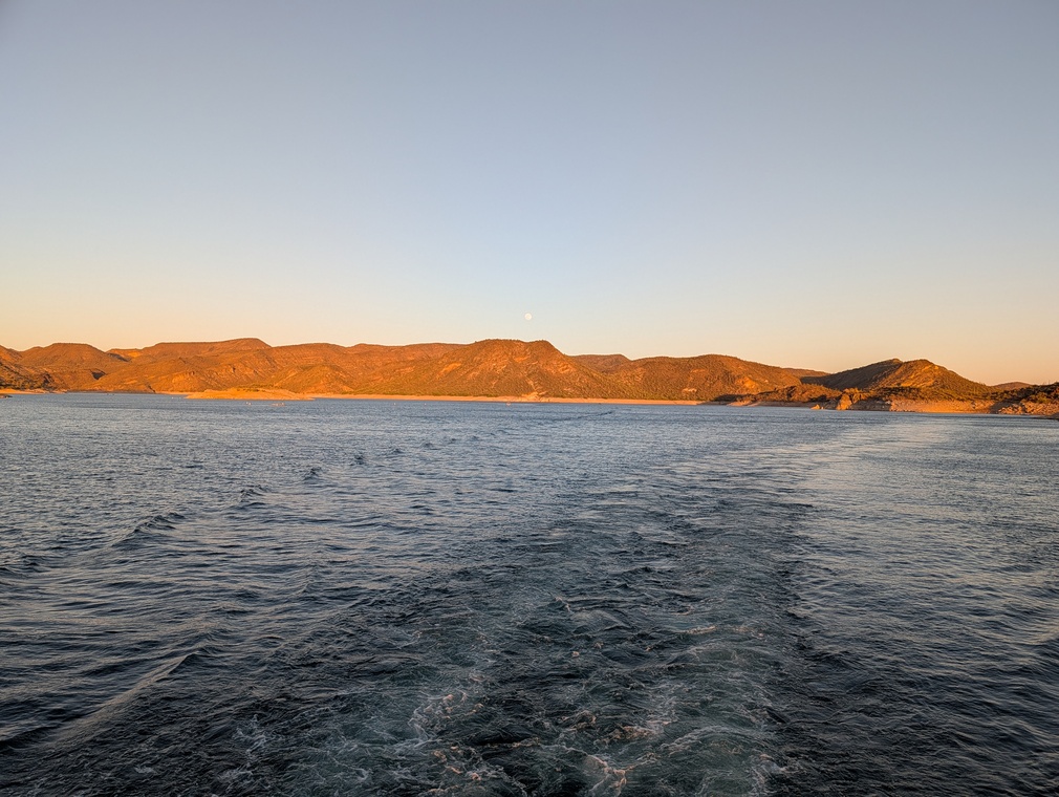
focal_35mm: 24
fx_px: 735
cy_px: 398
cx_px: 530
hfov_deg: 71.5
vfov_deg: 56.9
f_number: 1.68
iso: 26
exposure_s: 1/499
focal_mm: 6.9
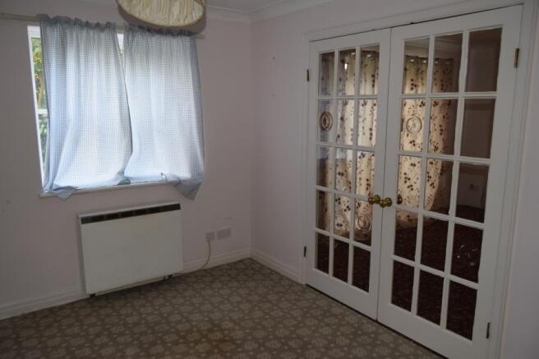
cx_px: 270
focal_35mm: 27
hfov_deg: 67.4
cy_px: 180
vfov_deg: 47.9
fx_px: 404
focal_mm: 18
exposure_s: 1/80
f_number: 4.5
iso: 800
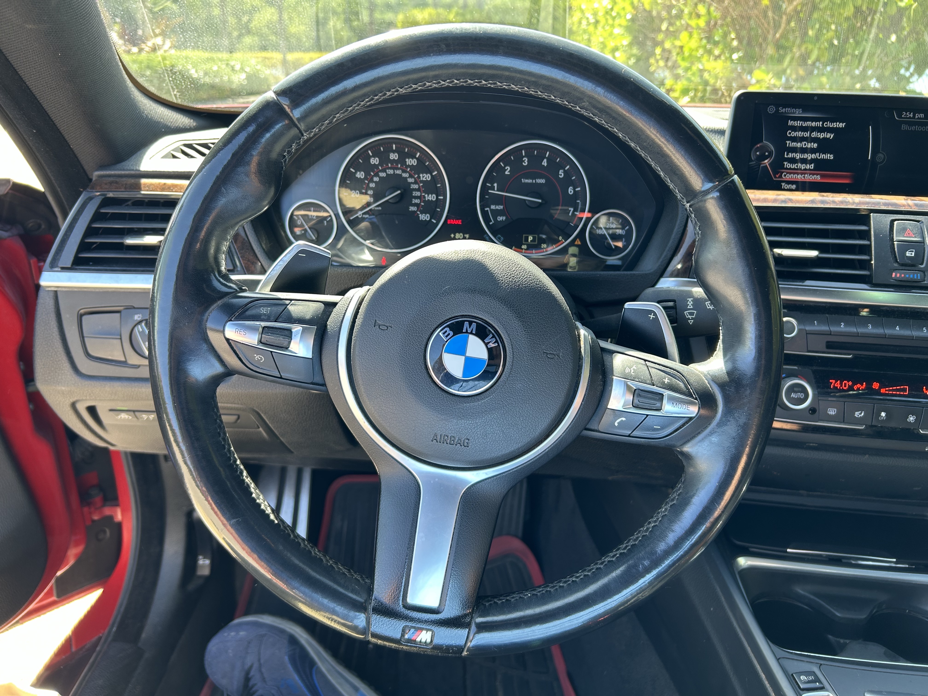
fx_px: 697
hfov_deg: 67.3
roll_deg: +0.2
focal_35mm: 26
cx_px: 464
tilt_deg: -21.6
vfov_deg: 53.1
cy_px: 348
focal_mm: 5.7
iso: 40
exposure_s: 1/122
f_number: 1.5
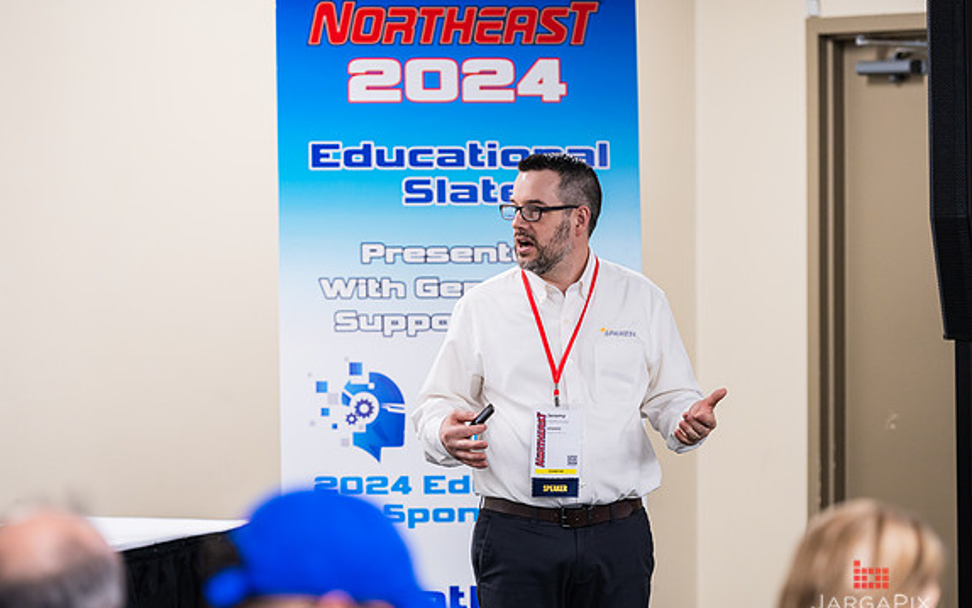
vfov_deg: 9.4
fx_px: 3709
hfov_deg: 14.9
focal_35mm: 140
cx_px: 483
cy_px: 322
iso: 1250
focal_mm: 135
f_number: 3.2
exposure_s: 1/200
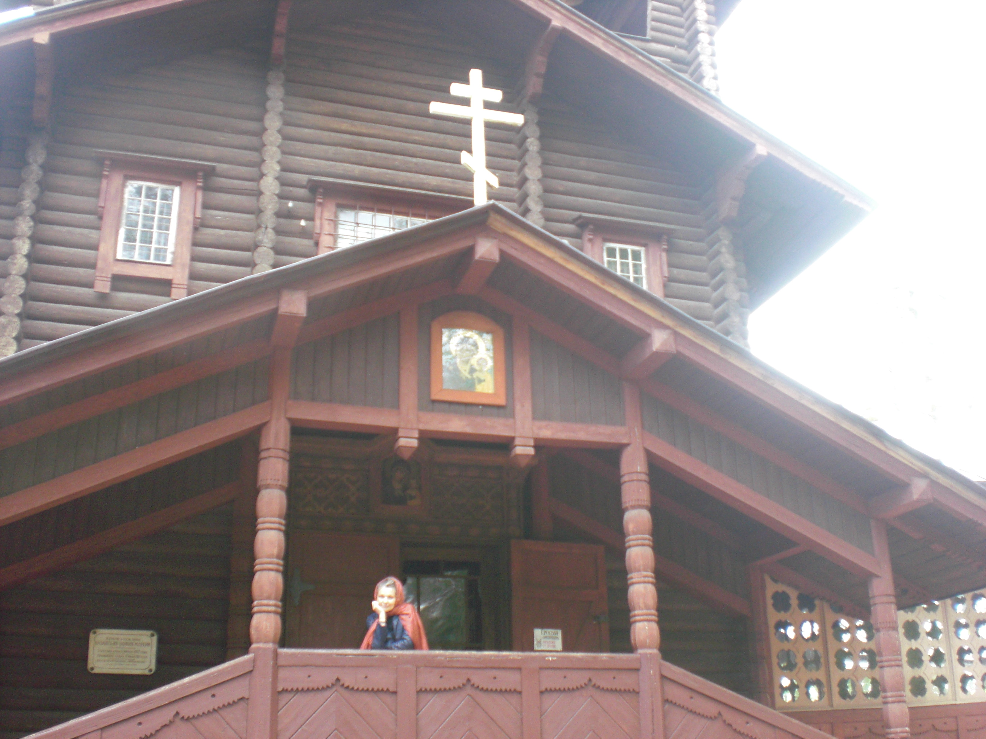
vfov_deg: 37.7
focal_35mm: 38
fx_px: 1082
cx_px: 493
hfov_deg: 49.0
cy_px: 370
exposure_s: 1/60
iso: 200
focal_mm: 6.3
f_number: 3.1
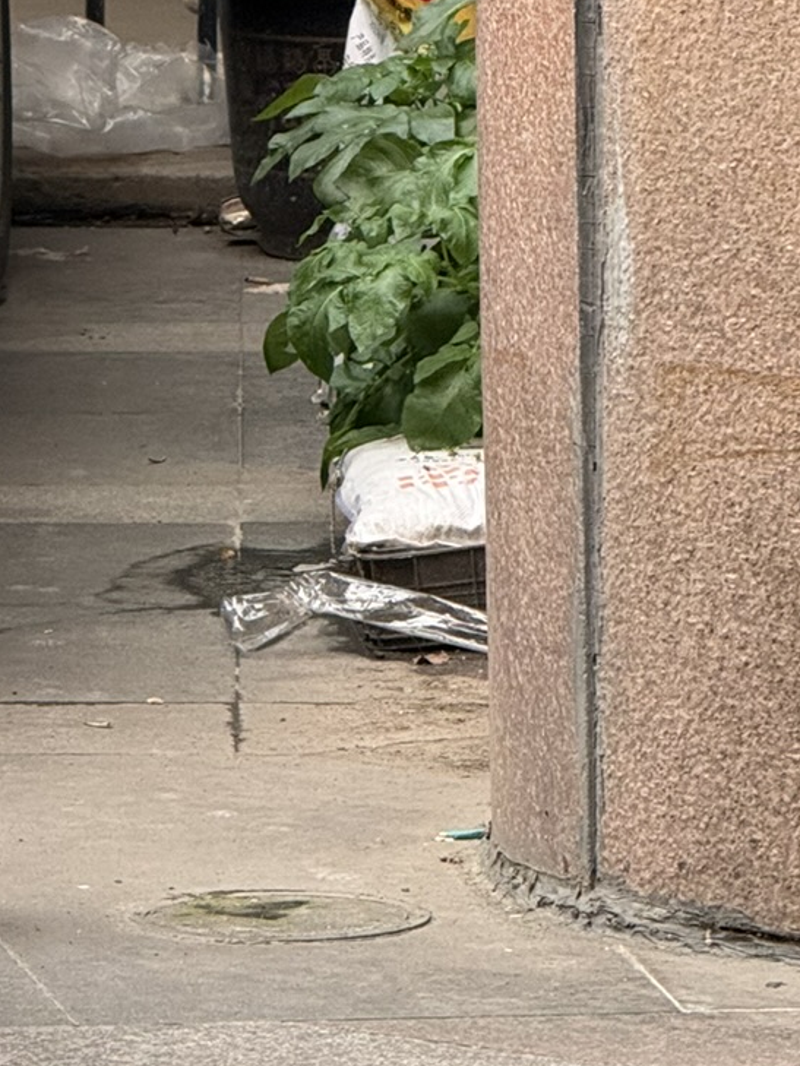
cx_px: -61
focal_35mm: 337
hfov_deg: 4.4
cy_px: 361
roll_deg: +0.2
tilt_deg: -6.1
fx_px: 10381
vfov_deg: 5.9
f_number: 2.8
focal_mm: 15.66
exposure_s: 1/99
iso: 250
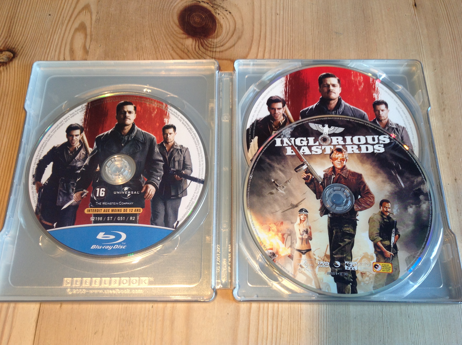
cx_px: 231
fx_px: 466
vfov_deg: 40.6
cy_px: 172
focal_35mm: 35
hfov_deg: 52.7
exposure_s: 1/33
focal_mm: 4.28
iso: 64
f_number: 2.4
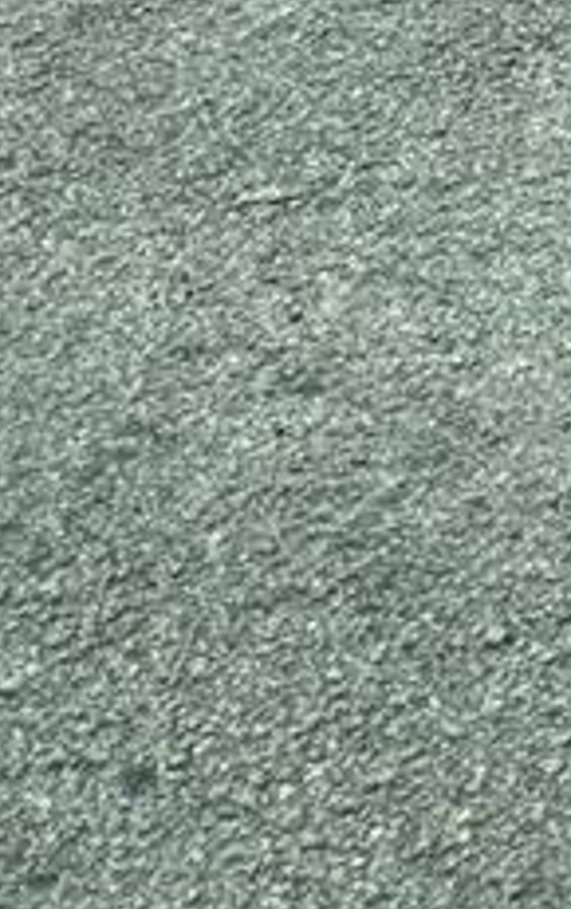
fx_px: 3276
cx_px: 1701
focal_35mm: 132
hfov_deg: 8.4
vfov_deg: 12.0
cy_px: -1428
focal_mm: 6.76
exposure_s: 1/4950
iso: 80
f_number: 1.78
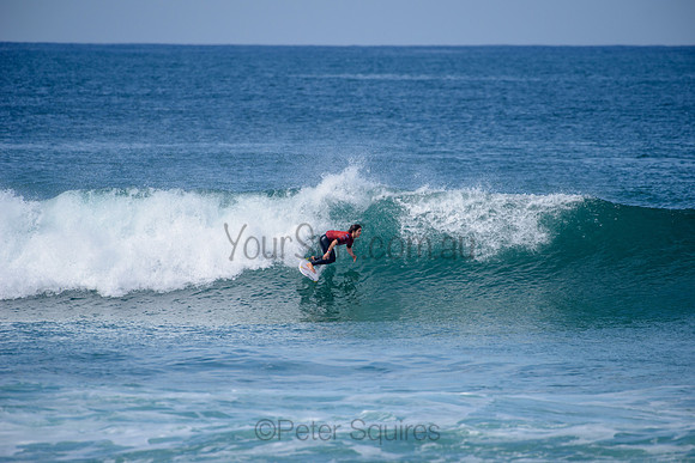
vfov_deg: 2.8
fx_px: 9655
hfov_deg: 4.1
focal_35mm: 500
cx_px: 348
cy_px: 232
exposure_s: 1/2500
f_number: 6.3
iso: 250
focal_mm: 500
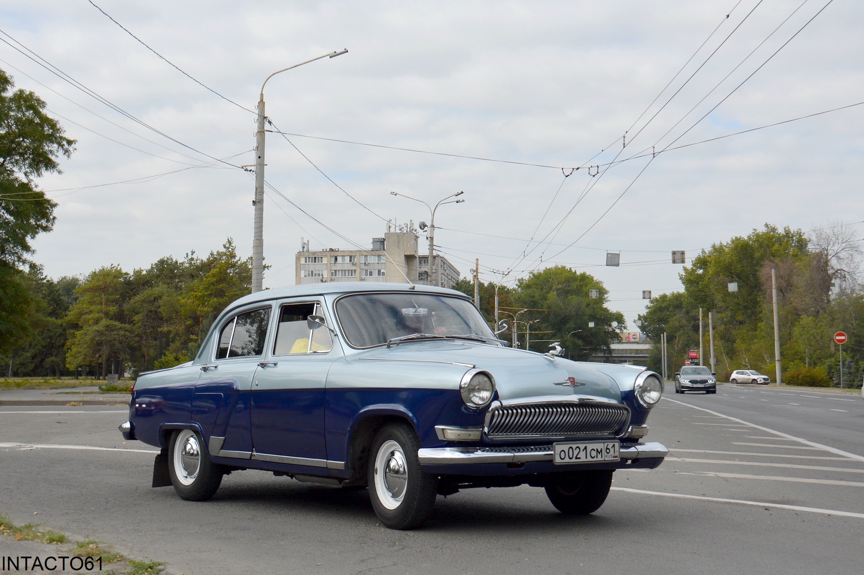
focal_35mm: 48
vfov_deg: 28.0
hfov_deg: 41.1
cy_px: 288
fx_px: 1151
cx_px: 432
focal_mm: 32
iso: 400
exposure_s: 1/1600
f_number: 6.3
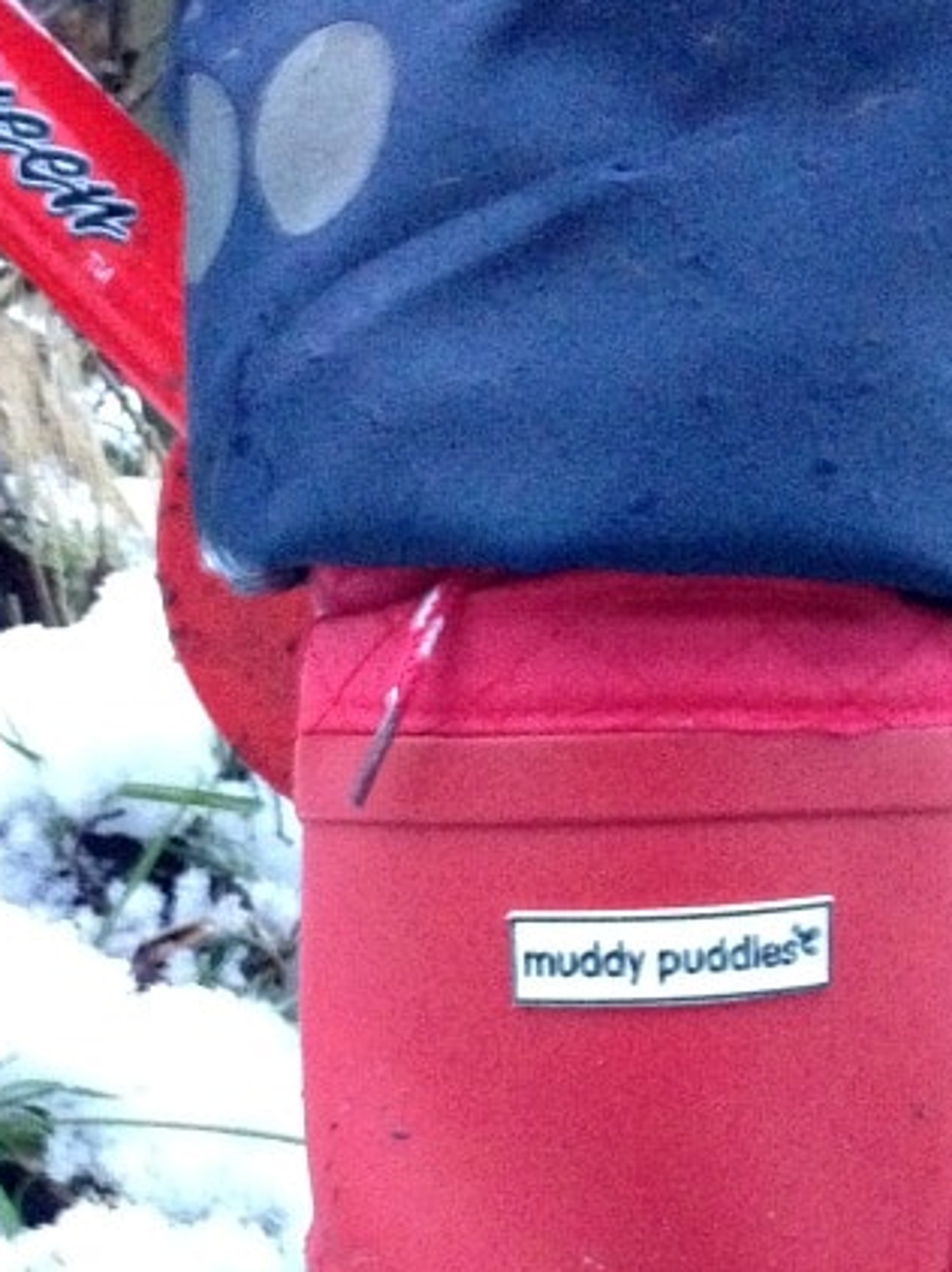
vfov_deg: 26.5
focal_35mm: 73
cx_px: 337
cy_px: 852
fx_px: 2680
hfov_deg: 20.1
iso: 800
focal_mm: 4.12
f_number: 2.4
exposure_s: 1/15
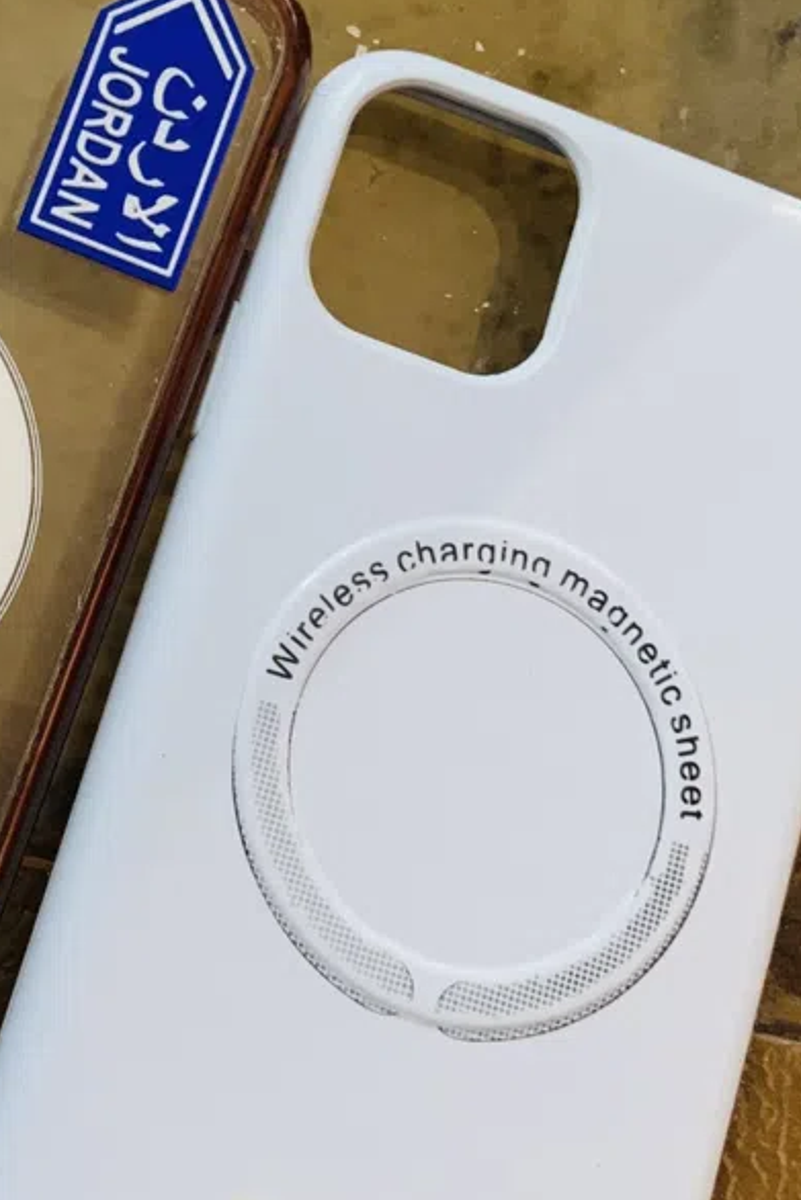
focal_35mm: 63
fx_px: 2101
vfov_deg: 31.4
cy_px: 329
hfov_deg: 20.7
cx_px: -47
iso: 400
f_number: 1.8
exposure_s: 1/25
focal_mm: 4.25
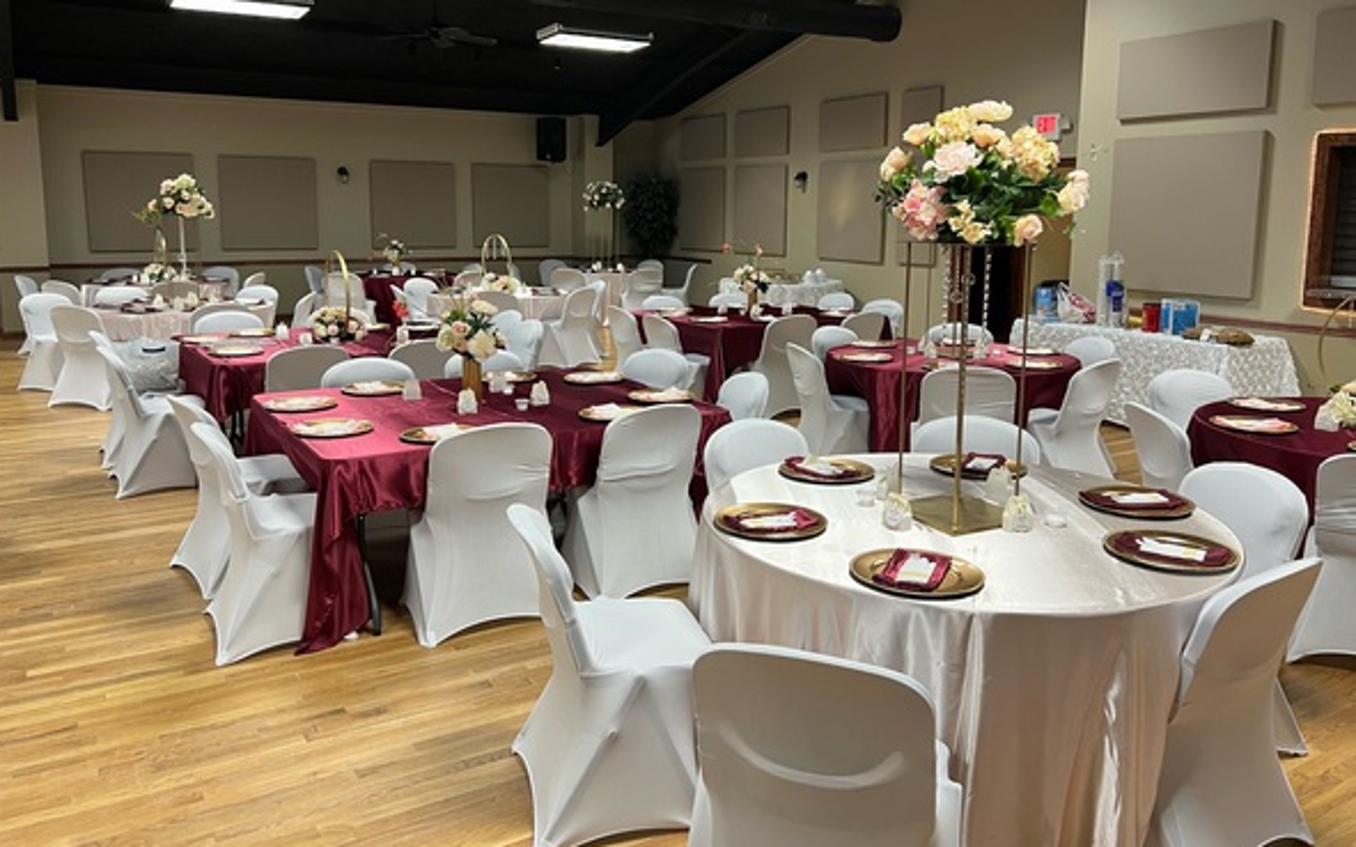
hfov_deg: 66.5
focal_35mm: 28
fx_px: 1034
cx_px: 675
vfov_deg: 44.3
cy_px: 344
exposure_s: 1/60
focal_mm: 5.7
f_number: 1.5
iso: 100
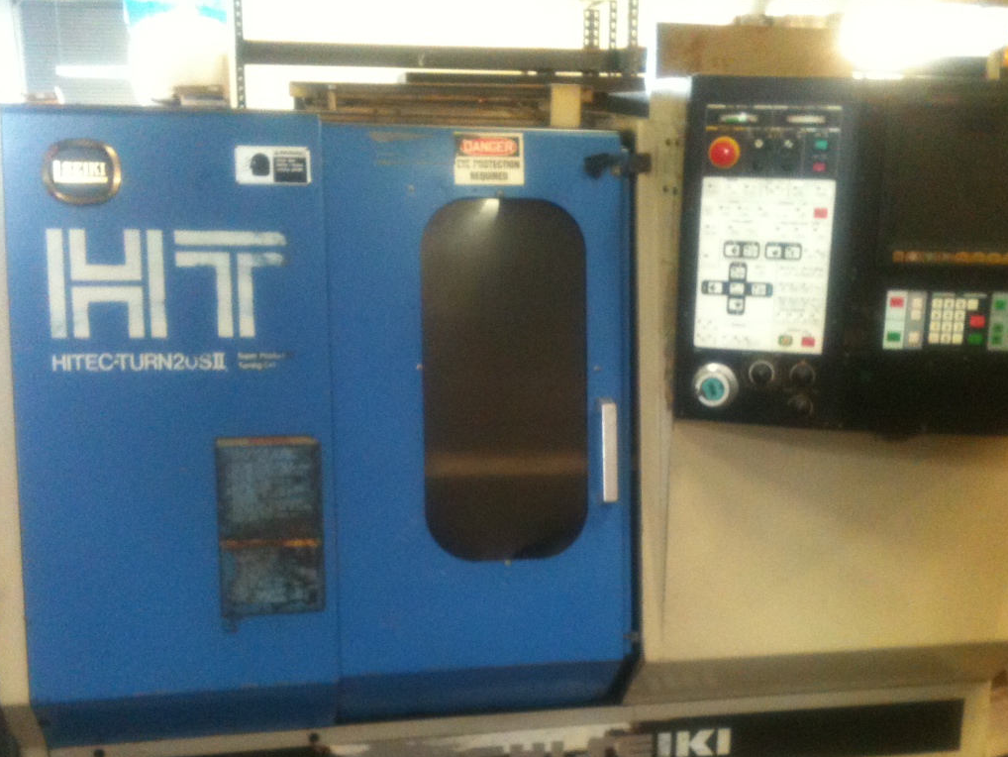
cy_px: 474
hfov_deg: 42.9
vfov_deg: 32.7
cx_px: 544
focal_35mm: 44
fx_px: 1282
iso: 250
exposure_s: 1/15
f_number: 2.8
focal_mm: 3.85
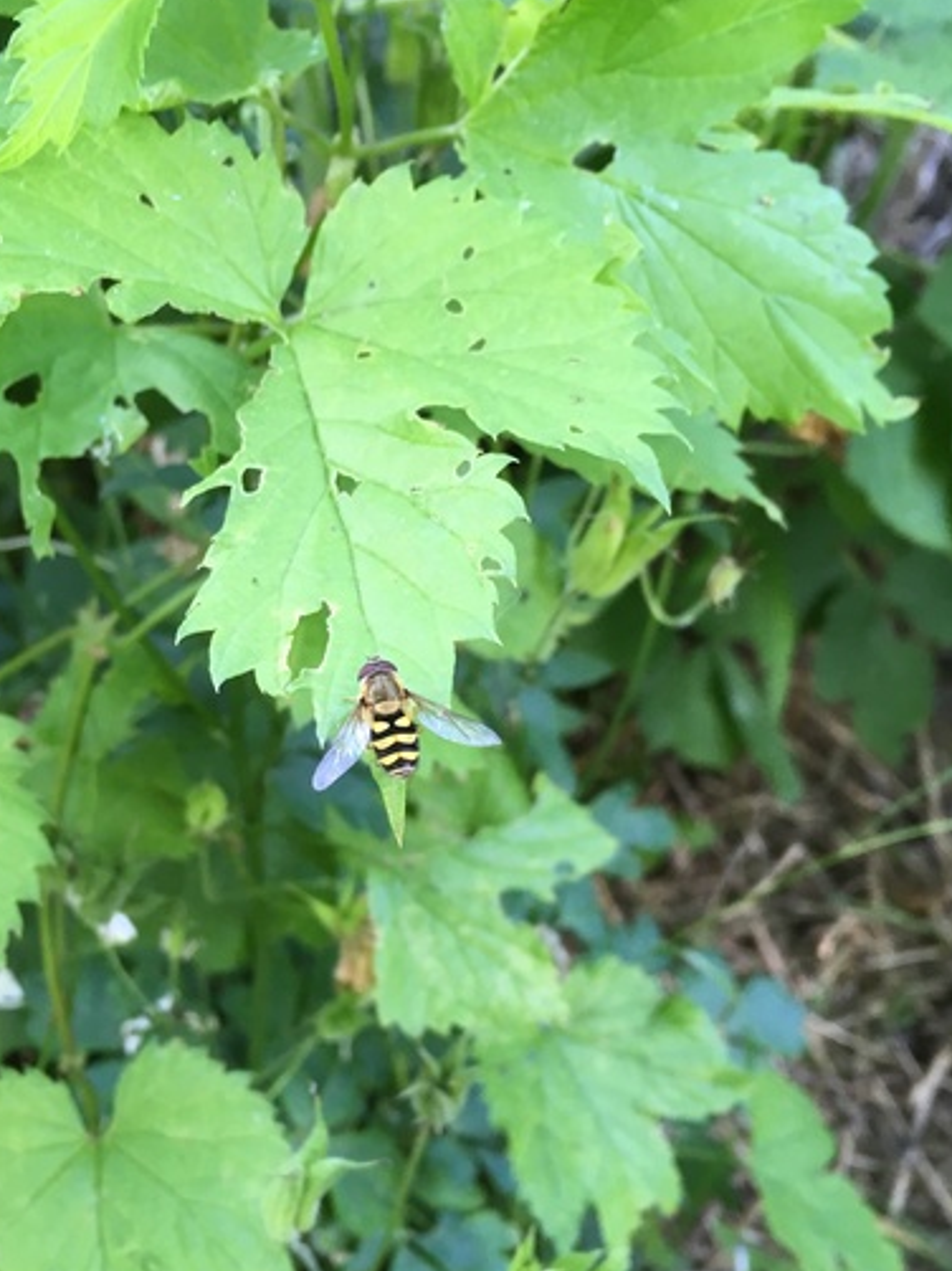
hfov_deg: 38.4
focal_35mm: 37
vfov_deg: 50.1
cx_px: 367
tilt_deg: -57.5
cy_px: 671
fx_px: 1358
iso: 50
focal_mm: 4.15
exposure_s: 1/33
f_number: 2.2
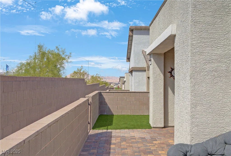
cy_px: 78
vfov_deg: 32.1
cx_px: 116
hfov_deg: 46.3
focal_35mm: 42
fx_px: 270
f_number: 8
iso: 160
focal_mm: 28
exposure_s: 1/200
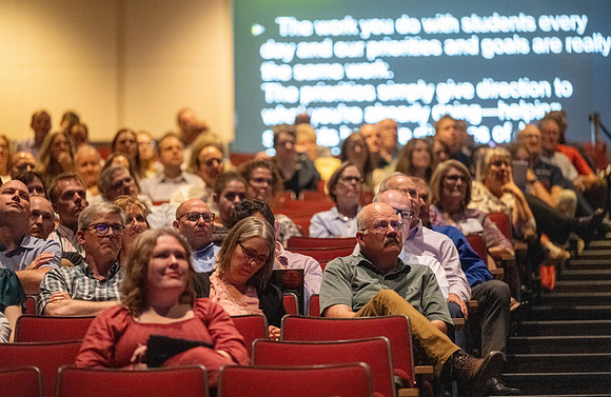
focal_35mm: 201
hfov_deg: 10.3
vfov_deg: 6.7
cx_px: 306
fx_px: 3393
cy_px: 194
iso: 10000
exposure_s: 1/125
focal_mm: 200
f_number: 2.8
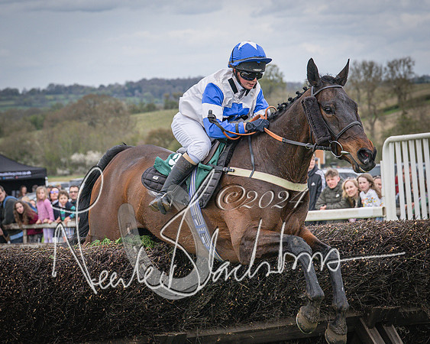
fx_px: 1943
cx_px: 215
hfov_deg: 12.6
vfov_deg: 10.1
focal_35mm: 153
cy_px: 122
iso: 400
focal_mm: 70
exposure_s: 1/1600
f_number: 4
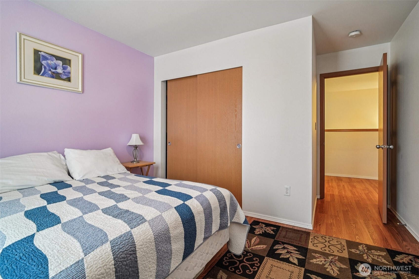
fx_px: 186
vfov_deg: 73.7
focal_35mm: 16
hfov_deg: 96.7
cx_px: 210
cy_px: 140
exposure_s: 1/10
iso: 1600
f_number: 8
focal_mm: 16
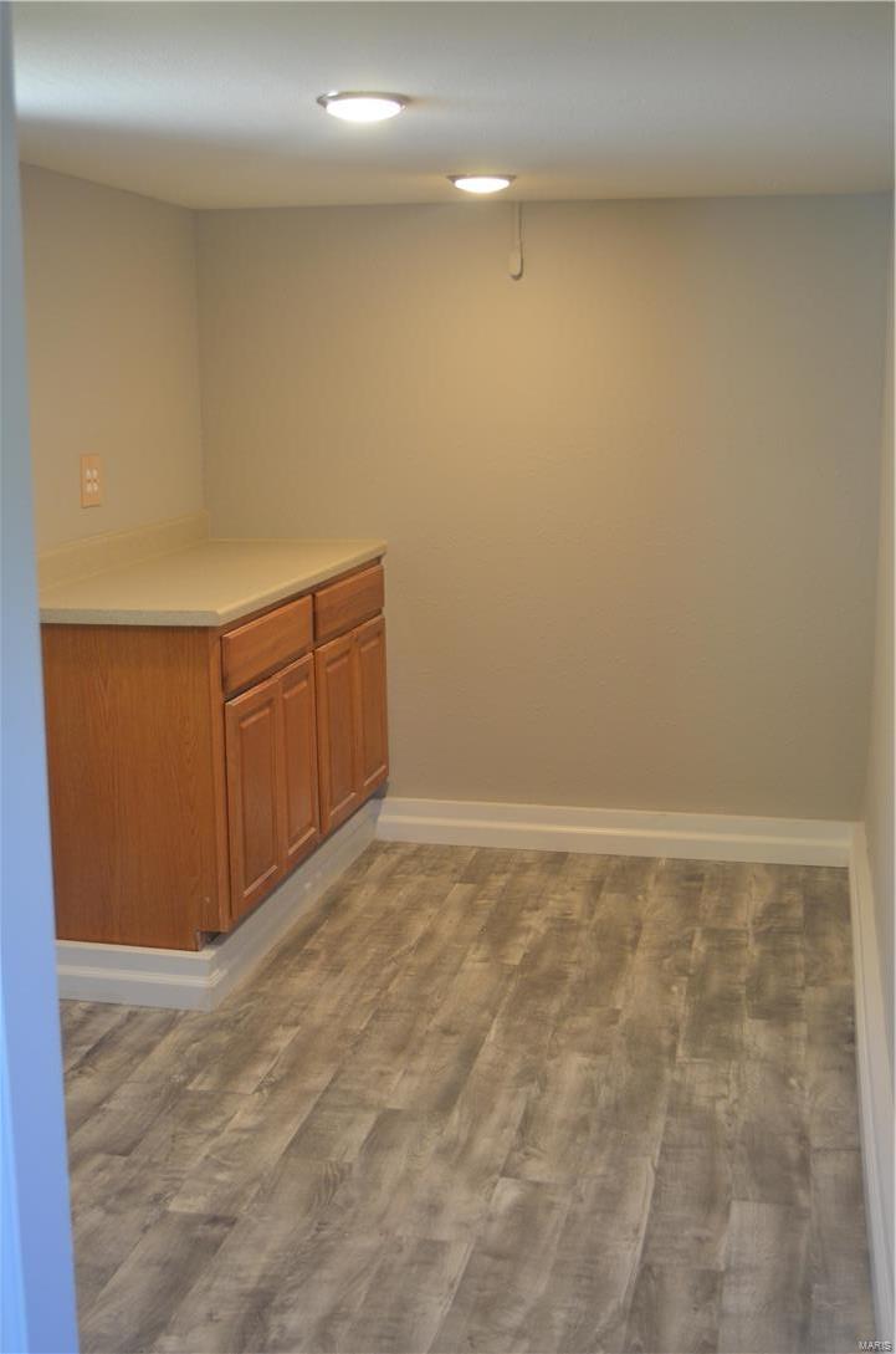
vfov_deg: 45.0
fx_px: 1632
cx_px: 448
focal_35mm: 44
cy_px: 677
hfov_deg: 30.7
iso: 800
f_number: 4.5
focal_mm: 29
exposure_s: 1/40
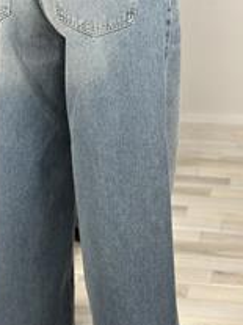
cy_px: 145
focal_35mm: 96
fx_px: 899
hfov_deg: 15.4
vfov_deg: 20.4
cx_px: 97
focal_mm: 6.86
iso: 125
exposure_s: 1/50
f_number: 1.78
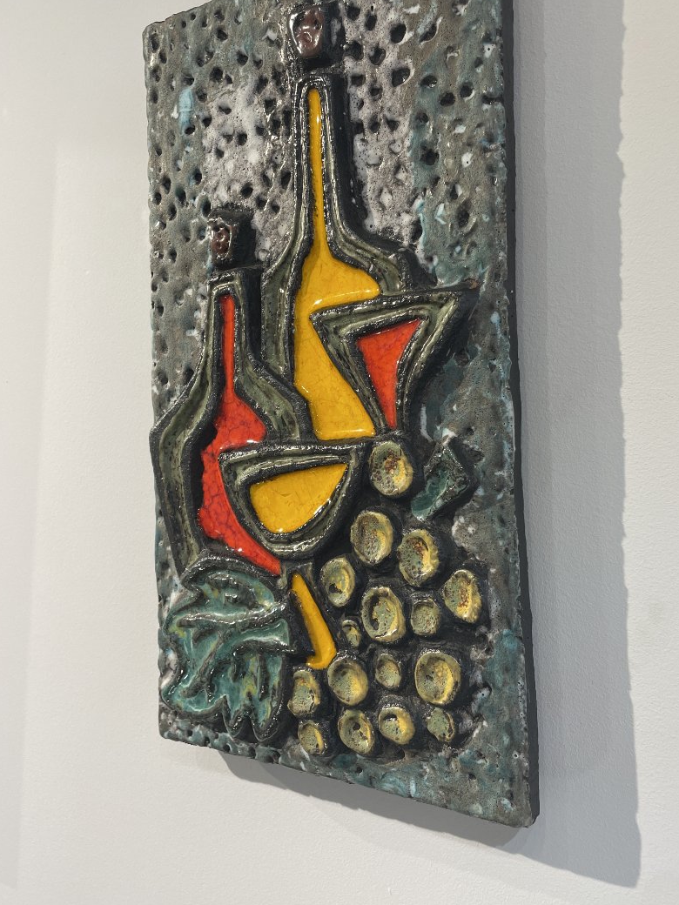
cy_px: 414
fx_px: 785
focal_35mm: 30
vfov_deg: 59.9
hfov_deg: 46.7
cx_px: 387
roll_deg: +2.4
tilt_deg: +3.6
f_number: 1.6
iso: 64
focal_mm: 4.2
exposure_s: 1/100
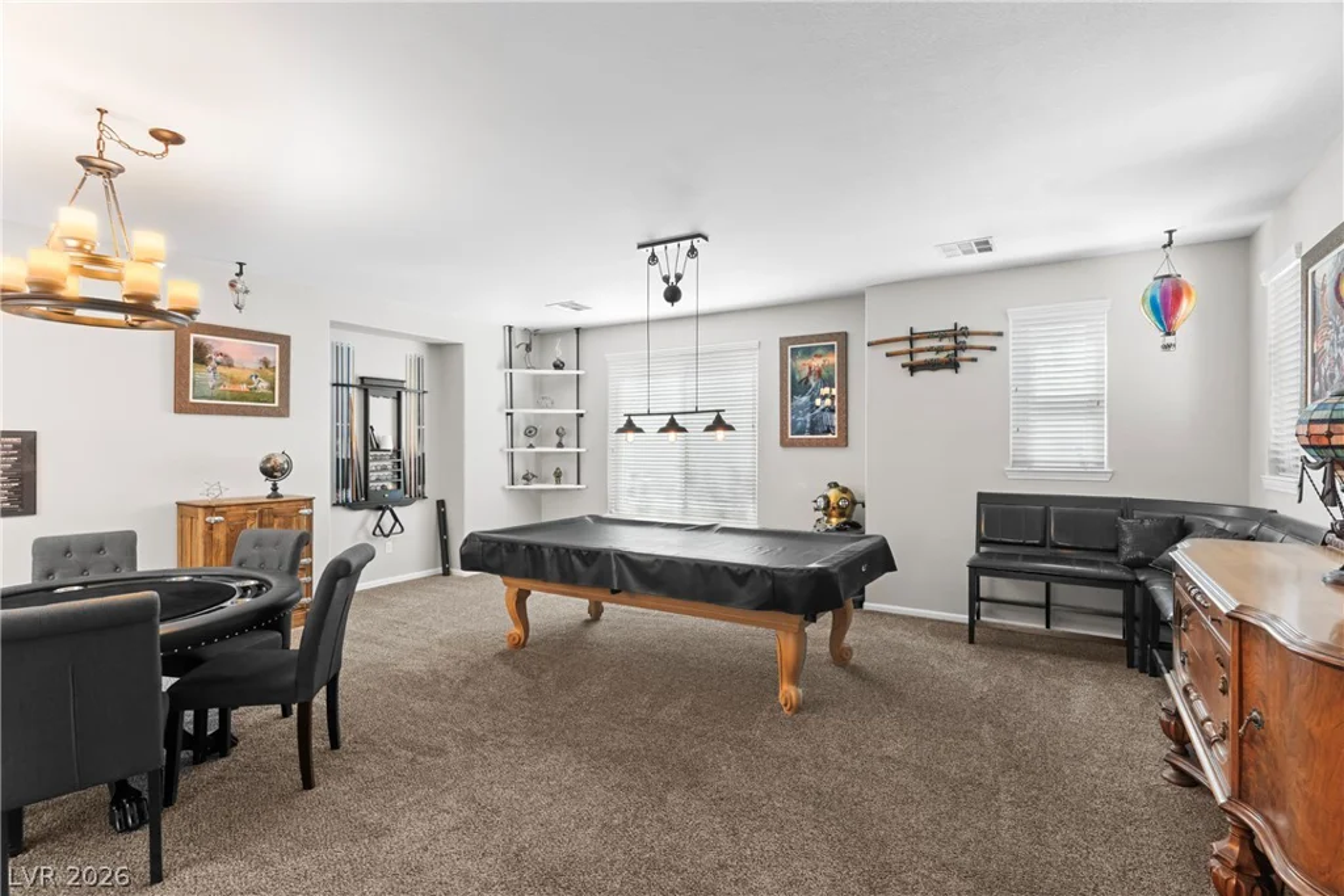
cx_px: 672
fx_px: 635
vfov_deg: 70.5
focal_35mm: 17
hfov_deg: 93.3
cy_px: 448
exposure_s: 1/15
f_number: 8
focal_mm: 17
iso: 400
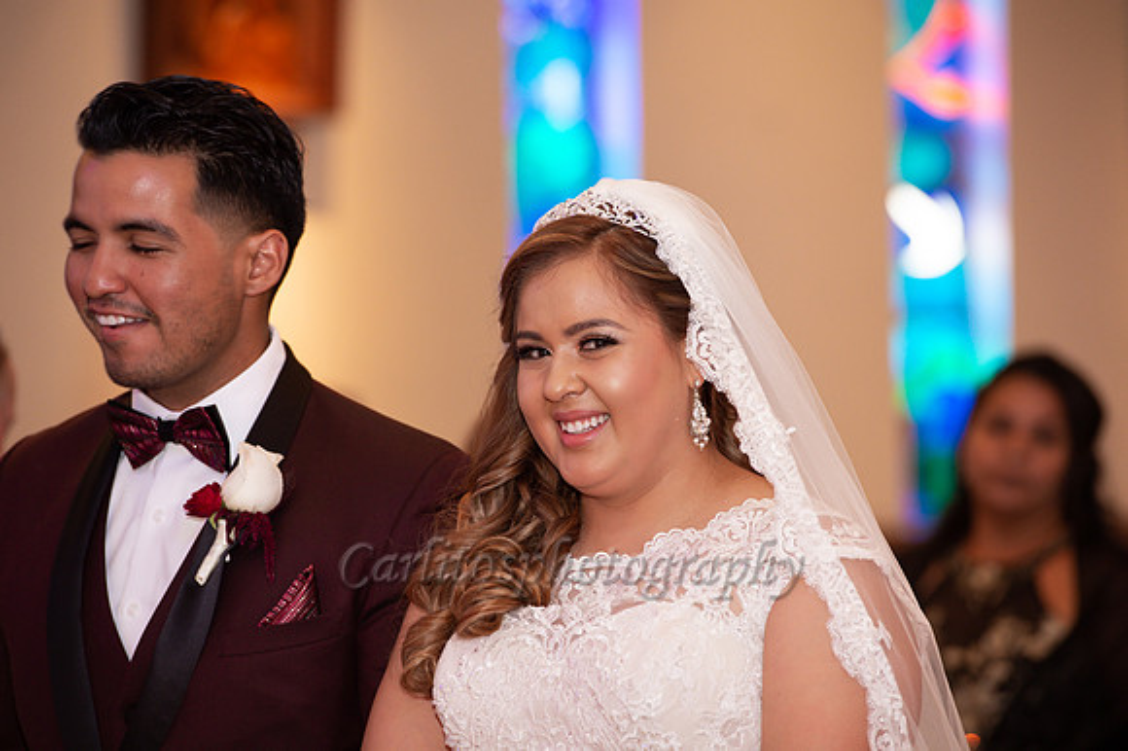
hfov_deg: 10.8
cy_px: 376
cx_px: 564
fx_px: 5950
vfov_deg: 7.2
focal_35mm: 190
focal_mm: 190
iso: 1250
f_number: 4.5
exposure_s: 1/60
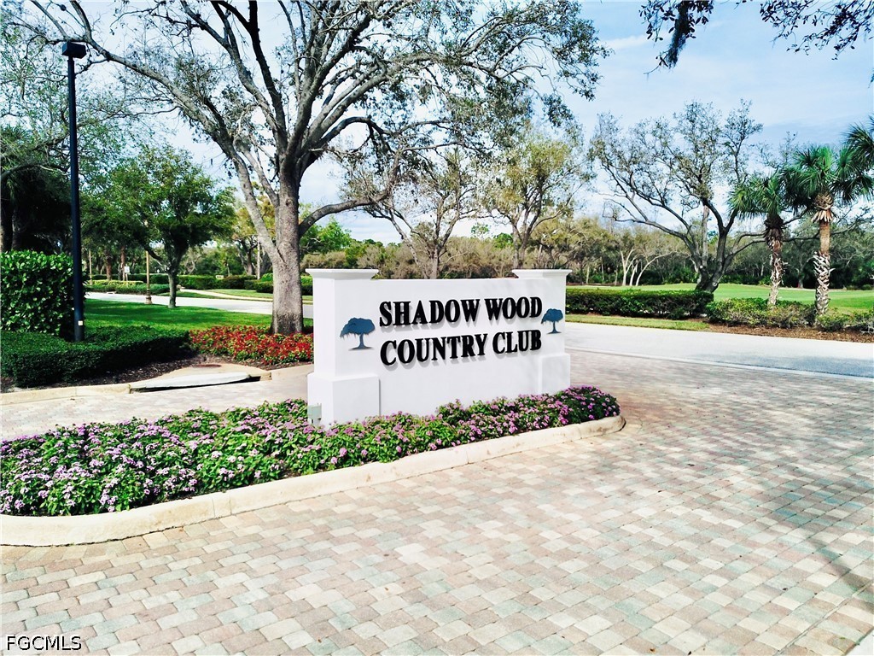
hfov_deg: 67.3
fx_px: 656
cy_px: 328
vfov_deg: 53.1
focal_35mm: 26
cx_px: 437
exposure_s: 1/2212
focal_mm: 4.73
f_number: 2.2
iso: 100
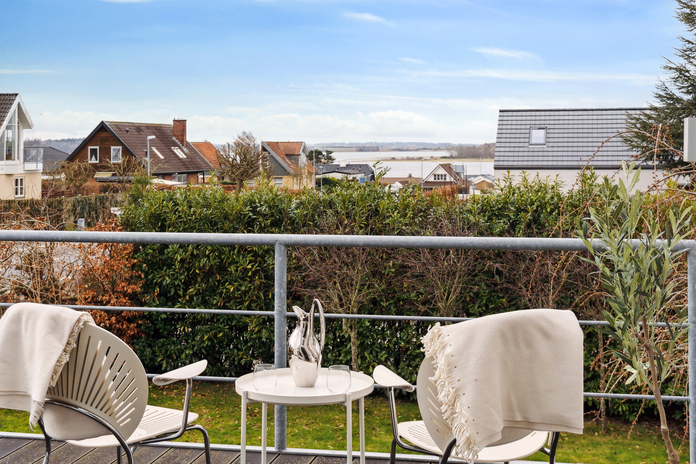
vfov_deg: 24.4
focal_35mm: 56
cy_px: 232
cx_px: 348
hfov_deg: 35.9
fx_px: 1073
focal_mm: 37
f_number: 8
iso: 200
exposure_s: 1/400
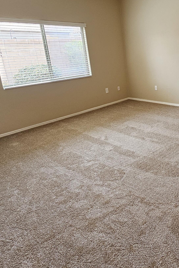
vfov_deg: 70.6
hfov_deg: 47.4
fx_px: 186
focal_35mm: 25
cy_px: 105
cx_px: 152
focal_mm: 2.2
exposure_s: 1/60
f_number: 2.2
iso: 320
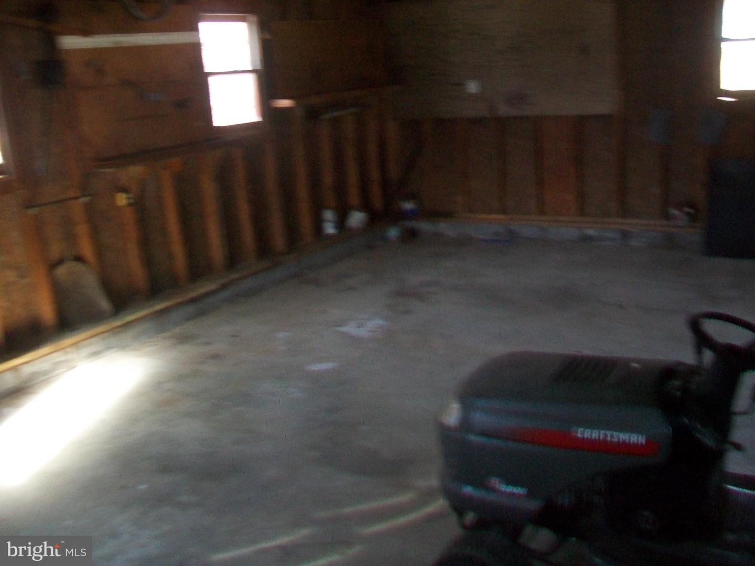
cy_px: 283
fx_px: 742
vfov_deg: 41.8
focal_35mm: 34
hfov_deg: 54.0
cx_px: 378
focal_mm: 6.1
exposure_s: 1/60
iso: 160
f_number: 2.7
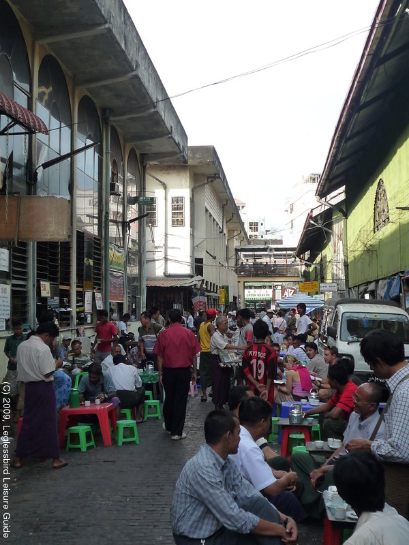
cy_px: 272
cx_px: 204
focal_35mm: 47
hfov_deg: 30.9
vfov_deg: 40.4
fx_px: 740
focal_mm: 5.8
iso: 160
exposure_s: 1/320
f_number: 3.6
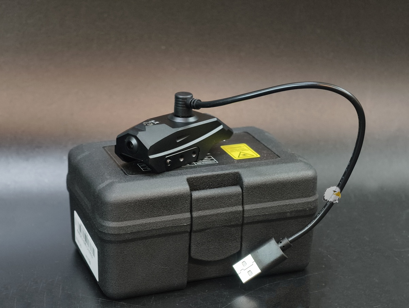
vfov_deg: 17.4
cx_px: 204
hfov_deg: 23.0
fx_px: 1006
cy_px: 154
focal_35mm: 85
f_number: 2.67
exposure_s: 1/15
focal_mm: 22.48
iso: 1231
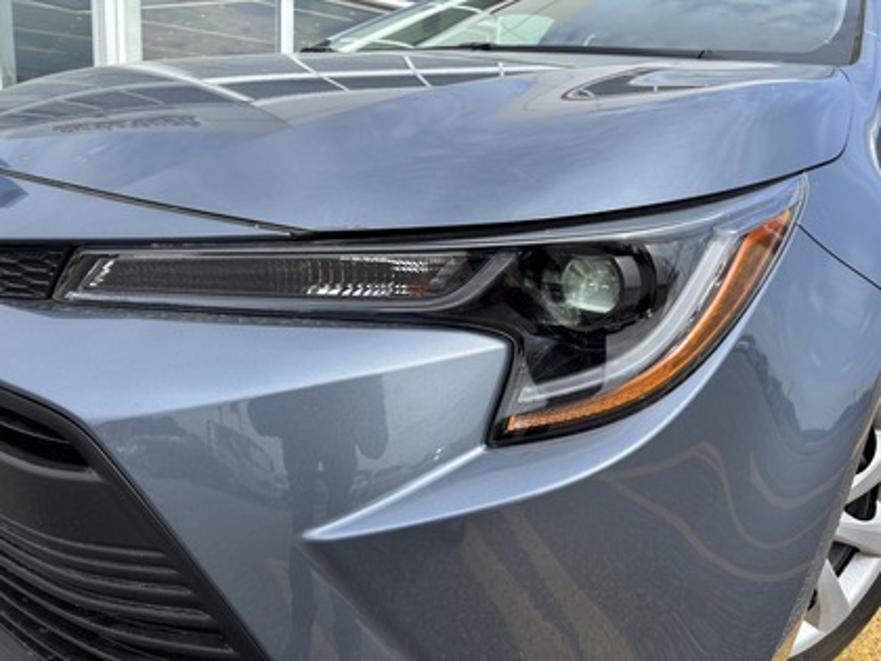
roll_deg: -5.3
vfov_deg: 53.1
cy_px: 330
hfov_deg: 67.3
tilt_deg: -13.8
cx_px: 440
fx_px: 662
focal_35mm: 26
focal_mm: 5.96
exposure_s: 1/1912
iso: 50
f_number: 1.6
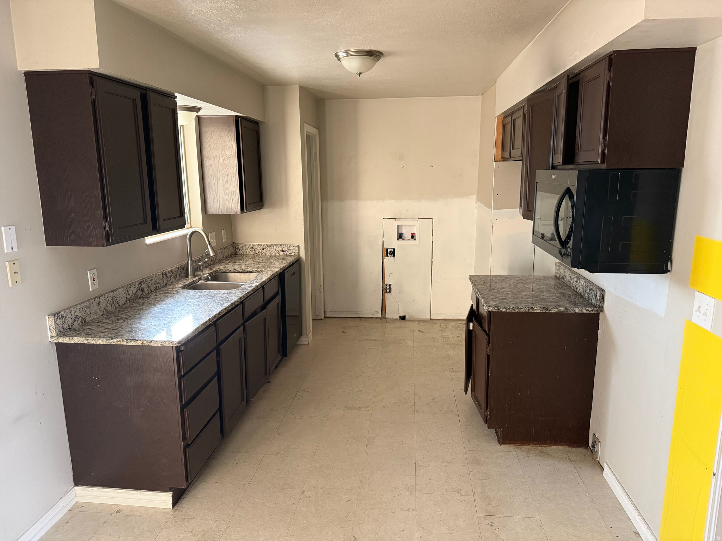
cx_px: 361
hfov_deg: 71.6
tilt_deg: -11.8
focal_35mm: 24
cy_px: 270
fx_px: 501
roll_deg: -0.1
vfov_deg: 56.8
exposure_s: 1/60
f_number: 1.78
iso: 500
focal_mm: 6.76
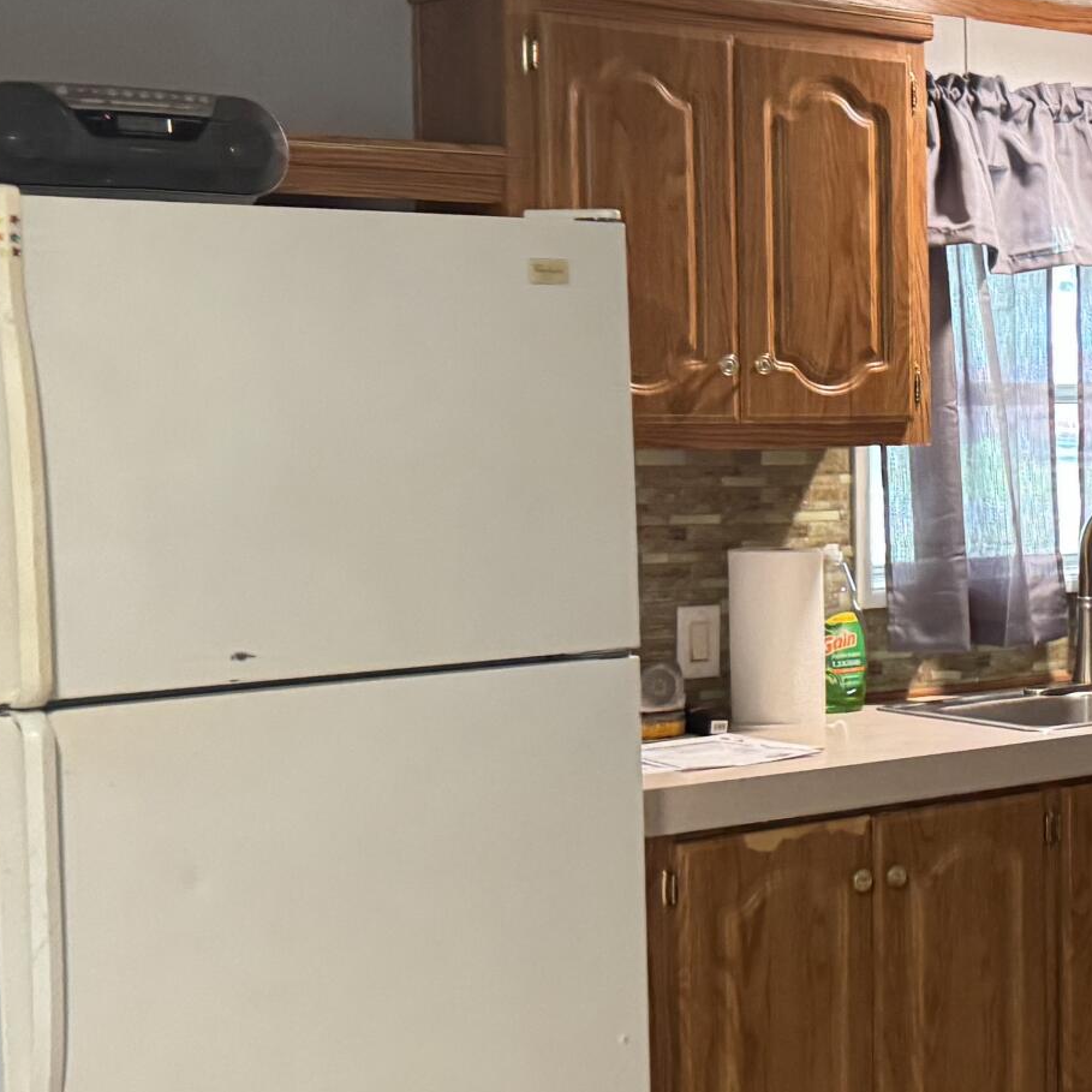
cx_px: 1496
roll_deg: -2.1
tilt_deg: -1.6
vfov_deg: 24.7
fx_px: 2498
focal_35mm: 70
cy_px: 568
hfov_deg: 21.7
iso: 500
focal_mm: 6.76
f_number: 1.78
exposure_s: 1/60
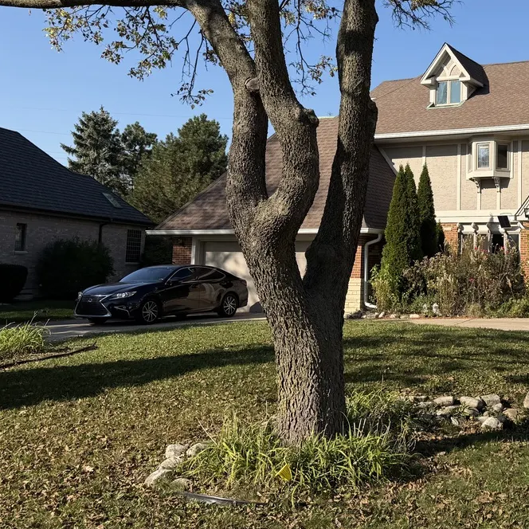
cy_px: 178
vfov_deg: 36.4
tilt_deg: +7.4
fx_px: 795
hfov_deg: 35.1
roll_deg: -0.5
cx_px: 456
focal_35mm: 46
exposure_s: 1/3953
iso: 80
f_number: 1.78
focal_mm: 6.76
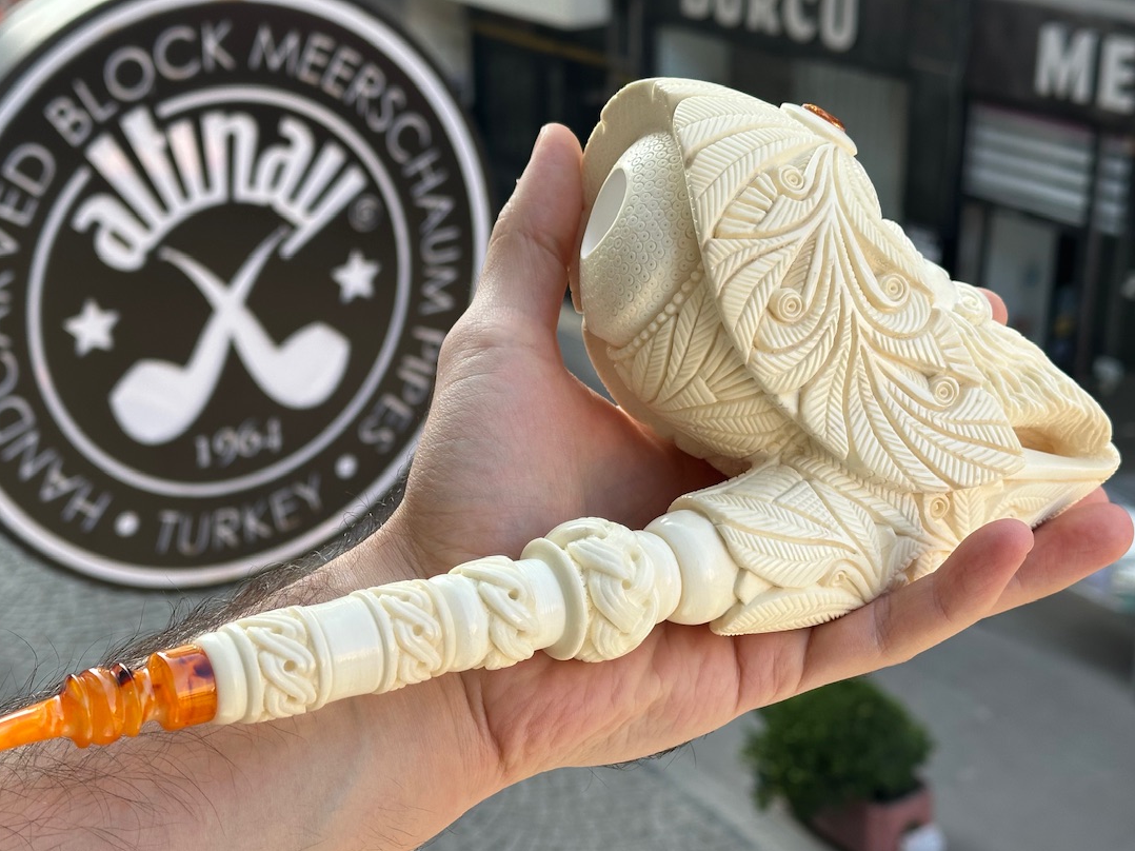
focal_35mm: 57
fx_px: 1869
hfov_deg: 33.7
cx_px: 462
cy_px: 468
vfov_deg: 25.6
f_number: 1.78
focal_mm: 6.86
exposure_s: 1/454
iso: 64
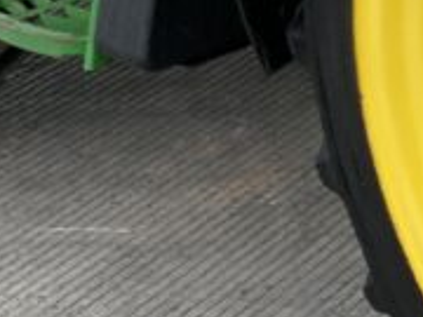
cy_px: 129
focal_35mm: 165
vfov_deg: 9.0
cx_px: 940
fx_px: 2016
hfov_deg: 10.6
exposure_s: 1/495
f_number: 1.8
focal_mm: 3
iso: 16
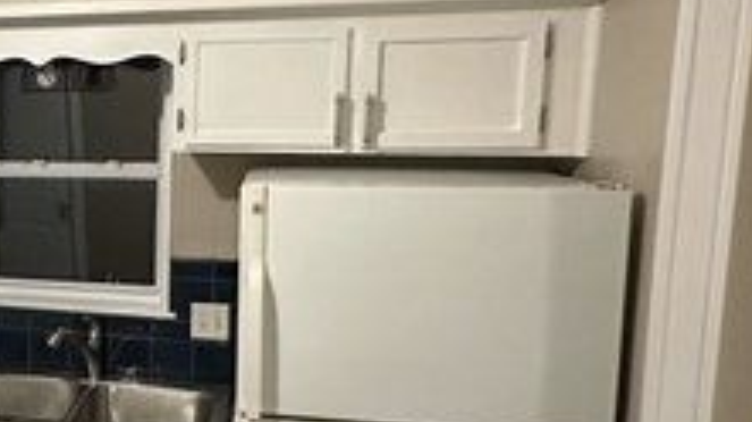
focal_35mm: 46
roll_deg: +1.2
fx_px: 917
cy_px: 225
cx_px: -26
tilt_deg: -8.1
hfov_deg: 38.7
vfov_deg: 25.9
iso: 1000
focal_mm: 2.22
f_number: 2.2
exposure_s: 1/60
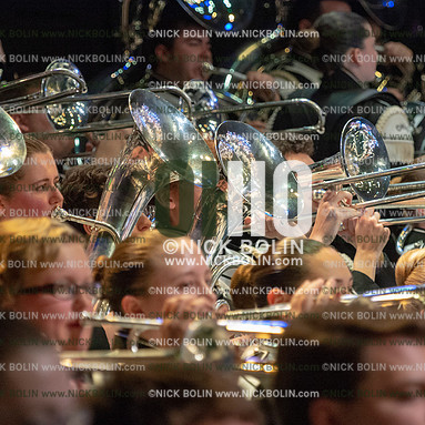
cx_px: 233
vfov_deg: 6.8
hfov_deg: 6.8
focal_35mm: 257
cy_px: 213
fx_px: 3570
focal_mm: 200
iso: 8000
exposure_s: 1/320
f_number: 5.6
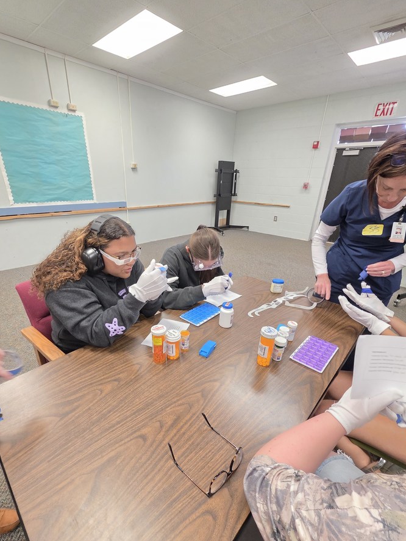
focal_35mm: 15
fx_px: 234
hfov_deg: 81.6
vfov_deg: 97.9
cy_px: 296
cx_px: 185
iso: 400
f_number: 1.9
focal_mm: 2.2
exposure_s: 1/60
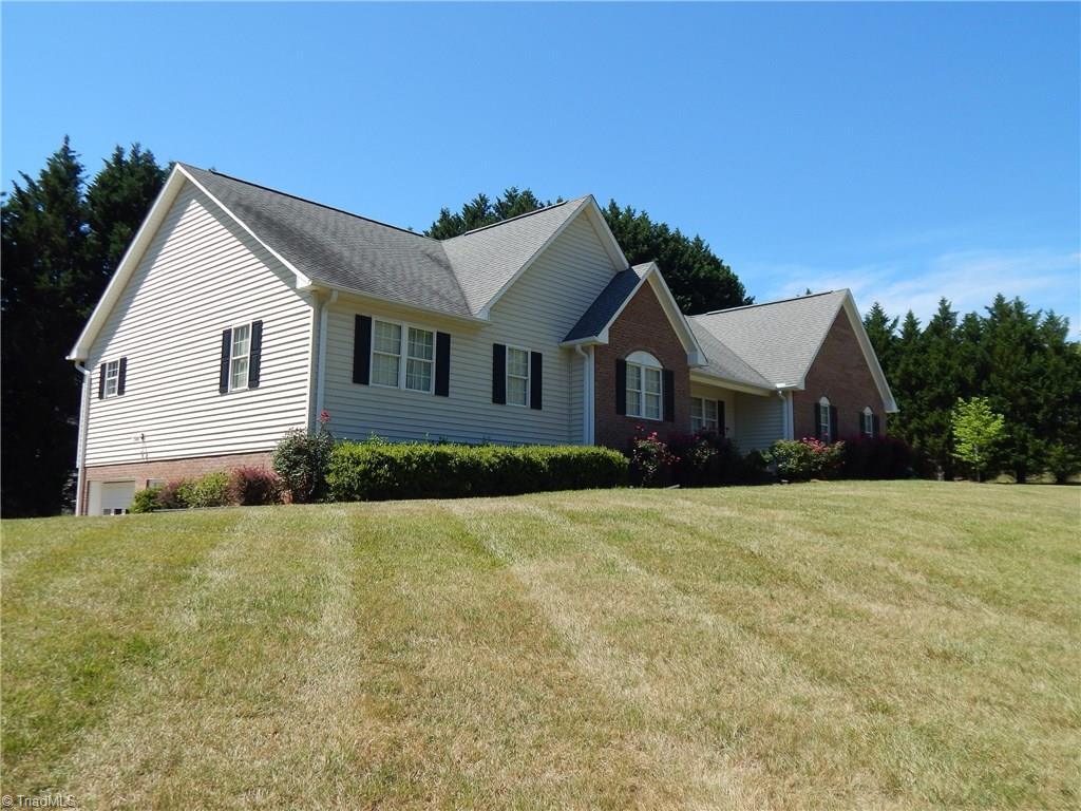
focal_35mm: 28
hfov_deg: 63.4
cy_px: 406
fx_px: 874
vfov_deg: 49.7
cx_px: 540
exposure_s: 1/400
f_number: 6.3
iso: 125
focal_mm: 5.1
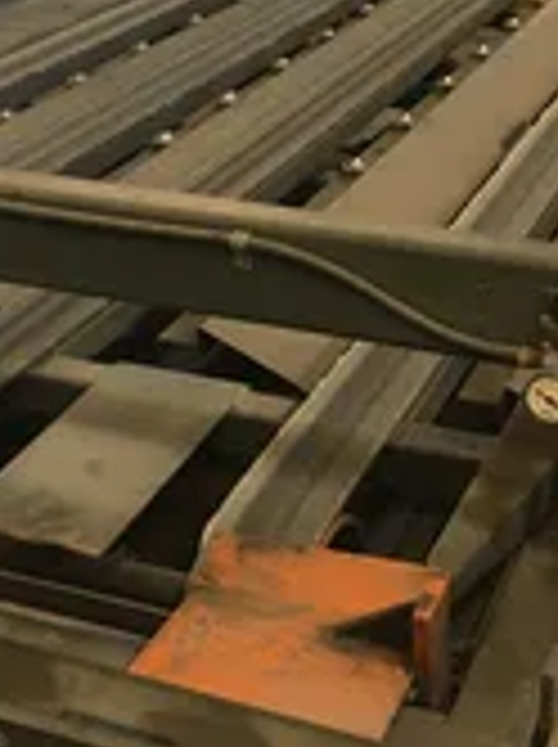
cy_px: 135
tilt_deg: -17.8
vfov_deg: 27.2
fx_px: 1508
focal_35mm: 70
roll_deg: -0.4
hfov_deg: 21.0
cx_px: 270
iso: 80
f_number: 2.2
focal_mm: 4.15
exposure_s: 1/30
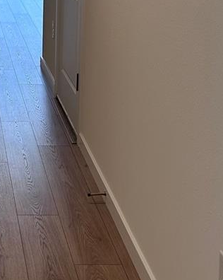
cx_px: -31
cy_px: -22
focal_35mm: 77
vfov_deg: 23.4
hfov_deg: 19.0
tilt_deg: -6.5
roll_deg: +0.4
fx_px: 636
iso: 80
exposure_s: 1/120
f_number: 1.5
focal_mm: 5.7
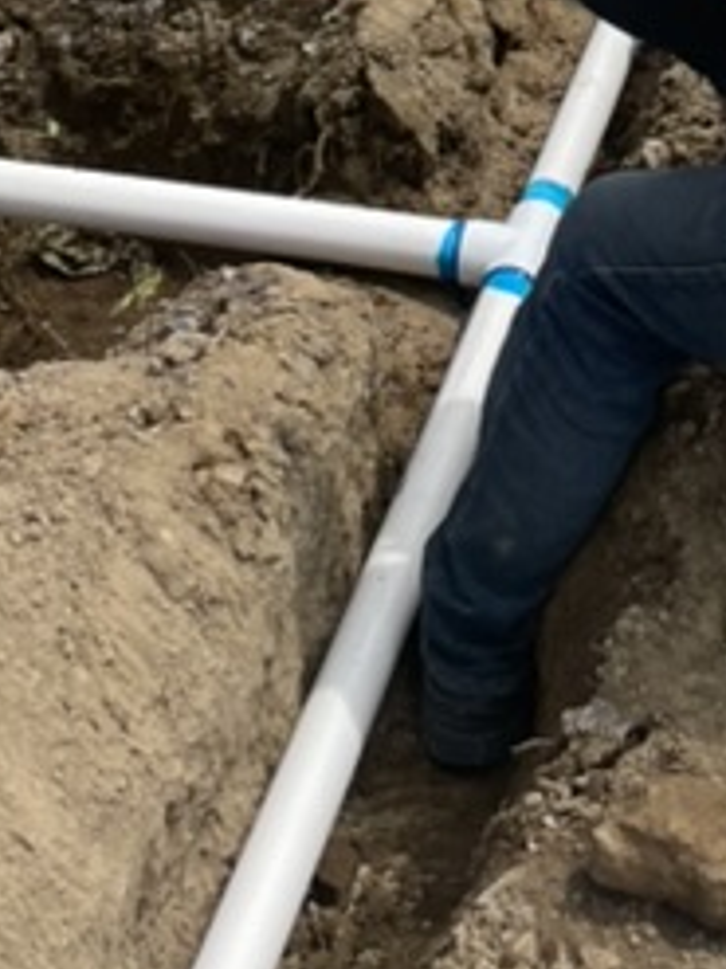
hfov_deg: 13.6
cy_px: -679
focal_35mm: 108
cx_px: 628
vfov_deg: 15.9
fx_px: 3023
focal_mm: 4.2
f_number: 1.6
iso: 32
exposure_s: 1/2398
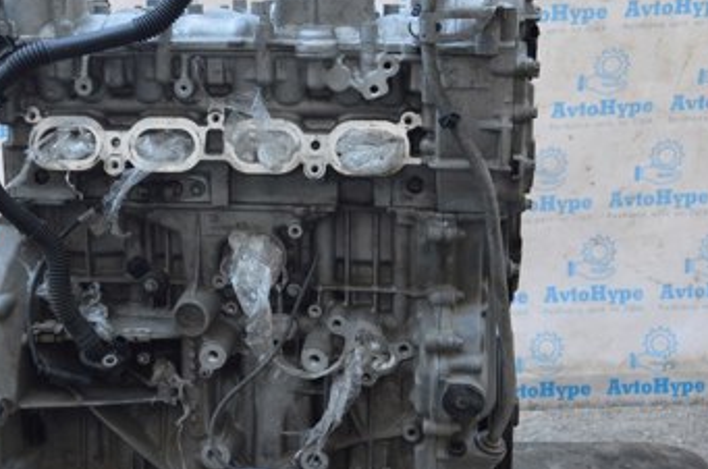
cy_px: 227
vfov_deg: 21.8
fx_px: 1217
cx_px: 270
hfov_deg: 32.3
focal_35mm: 62
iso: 400
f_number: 5.6
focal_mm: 22
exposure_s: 1/100
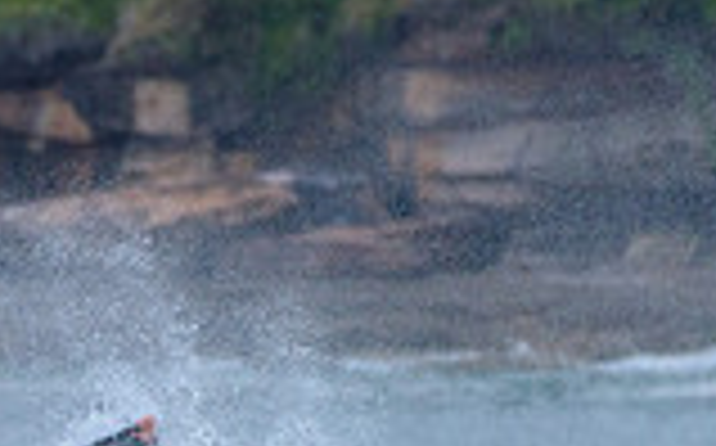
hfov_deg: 0.9
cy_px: 843
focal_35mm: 2287
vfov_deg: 0.6
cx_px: -250
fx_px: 44580
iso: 560
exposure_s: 1/2000
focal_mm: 500
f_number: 5.6
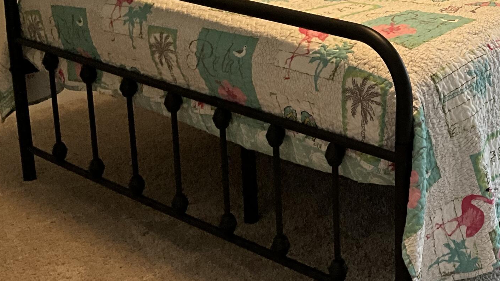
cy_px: 8
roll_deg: -1.7
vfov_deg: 17.6
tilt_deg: -12.8
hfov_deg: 29.1
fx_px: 888
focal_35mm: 67
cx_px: 514
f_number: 1.8
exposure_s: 1/60
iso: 80
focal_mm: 3
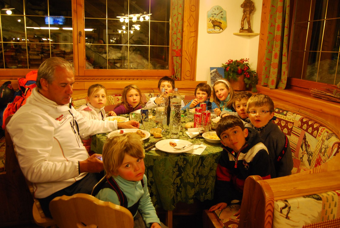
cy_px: 114
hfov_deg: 67.3
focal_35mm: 27
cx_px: 170
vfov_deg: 48.0
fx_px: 255
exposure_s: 1/15
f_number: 3.5
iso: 800
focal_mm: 18
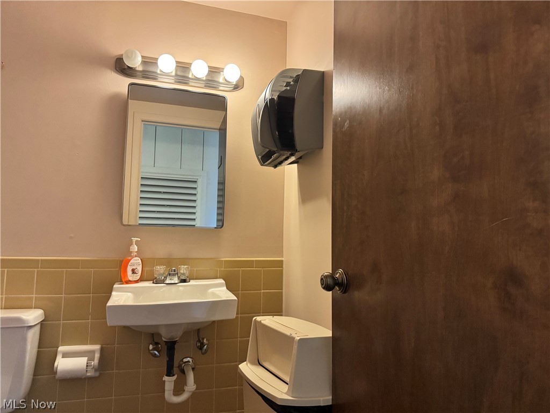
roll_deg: -2.0
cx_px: 275
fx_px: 381
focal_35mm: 24
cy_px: 206
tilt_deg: +6.4
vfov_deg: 56.8
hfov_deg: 71.6
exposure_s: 1/40
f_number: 1.78
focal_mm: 6.76
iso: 1000
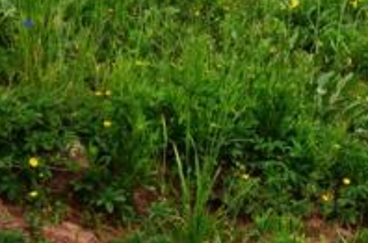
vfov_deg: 14.0
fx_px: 989
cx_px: 558
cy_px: 103
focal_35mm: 97
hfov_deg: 18.6
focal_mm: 20
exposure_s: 1/125
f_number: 11
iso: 110
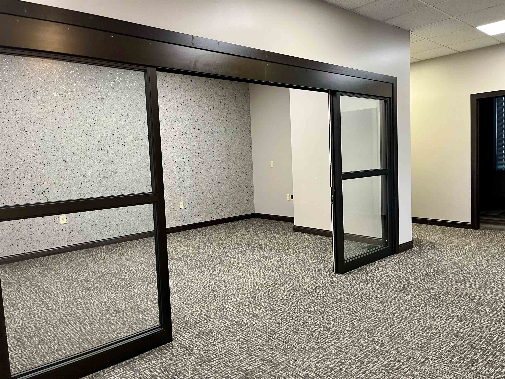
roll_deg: +3.0
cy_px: 190
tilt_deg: -6.8
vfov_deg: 53.1
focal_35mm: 26
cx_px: 252
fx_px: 379
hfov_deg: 67.3
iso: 125
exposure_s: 1/60
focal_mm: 5.1
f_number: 1.6
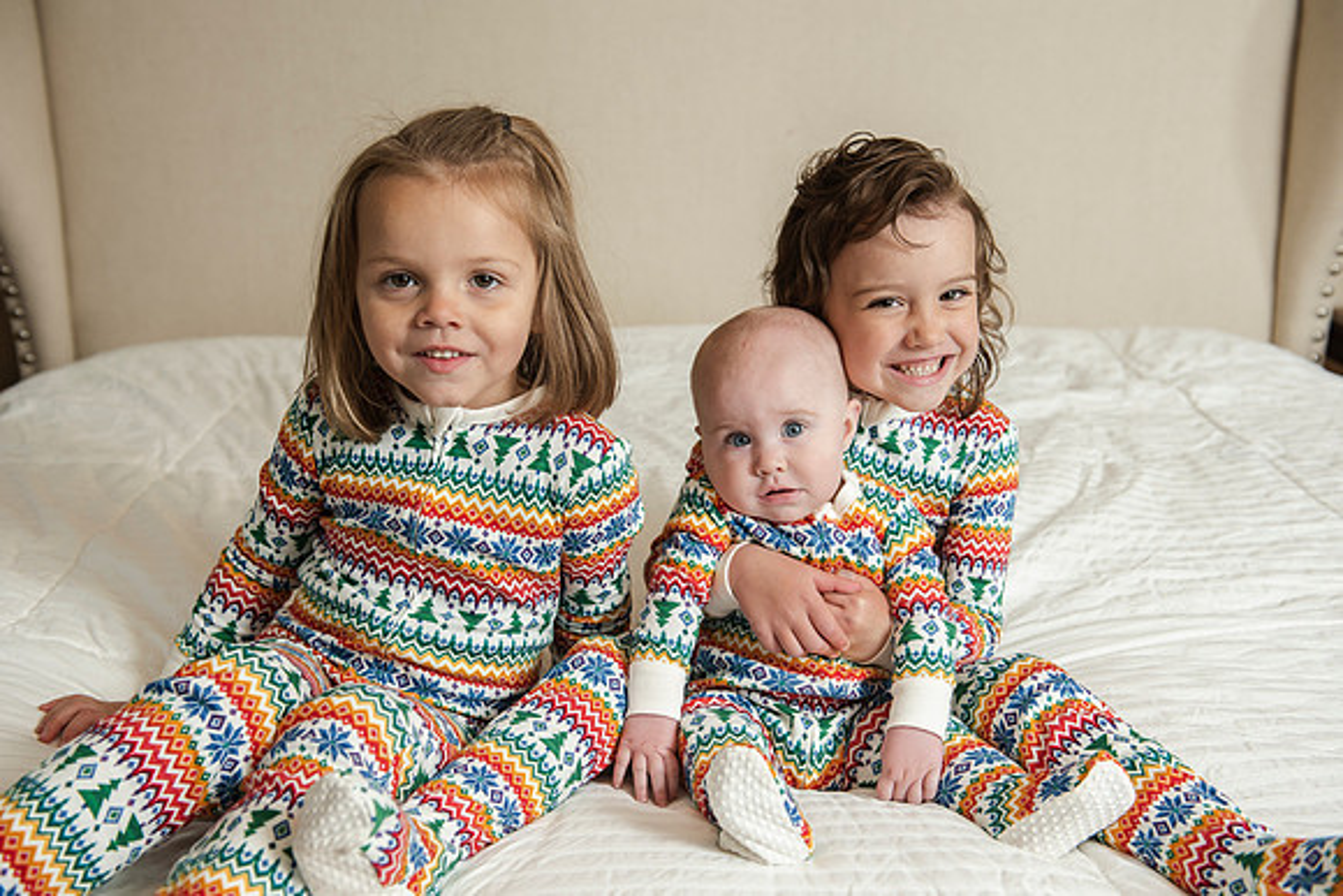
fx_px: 1567
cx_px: 672
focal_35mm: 42
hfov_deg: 46.4
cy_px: 448
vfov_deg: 31.9
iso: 400
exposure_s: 1/160
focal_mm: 42
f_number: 4.5
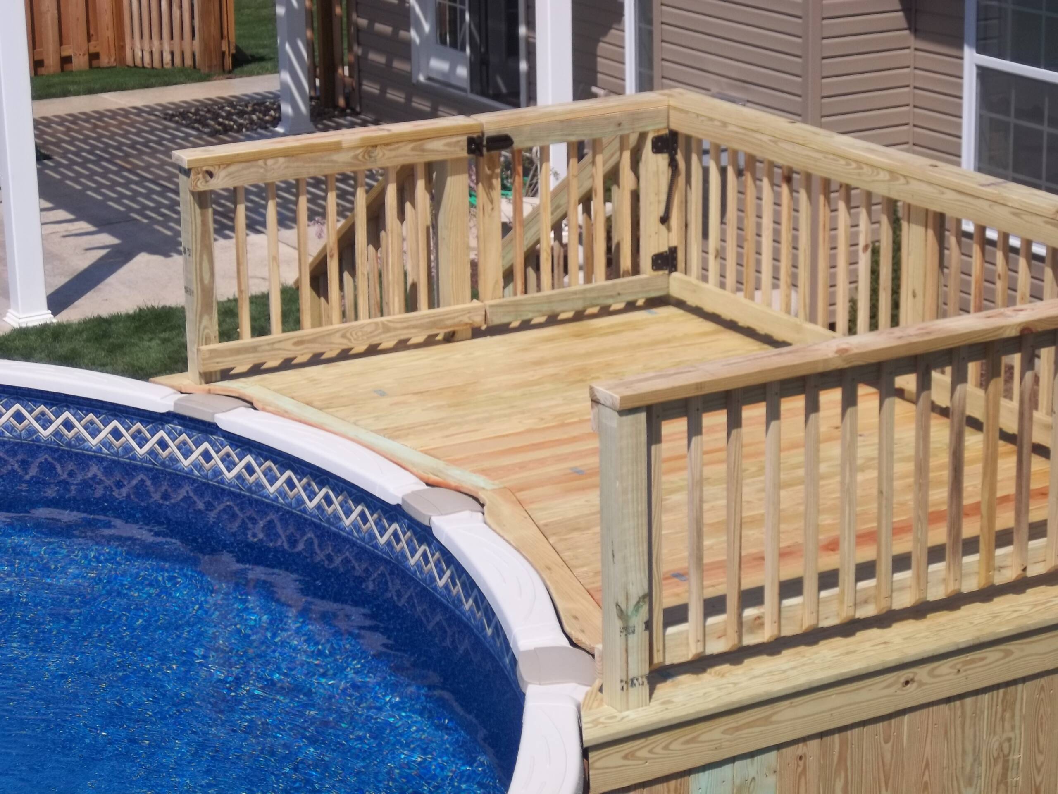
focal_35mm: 89
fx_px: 2720
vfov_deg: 16.6
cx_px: 529
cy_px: 397
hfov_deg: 22.0
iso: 64
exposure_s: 1/250
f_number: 9.9
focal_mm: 15.99
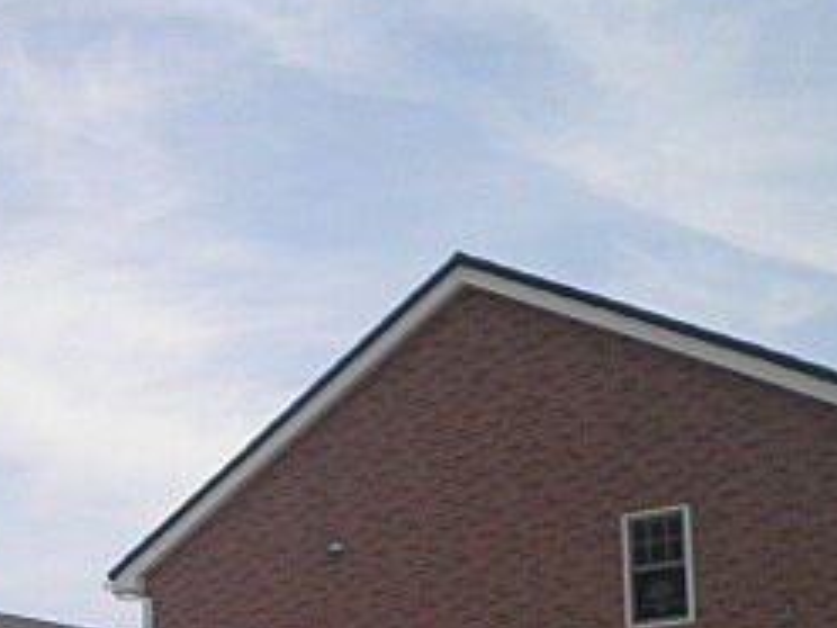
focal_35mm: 67
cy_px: 716
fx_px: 1620
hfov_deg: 28.3
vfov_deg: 20.7
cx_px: 165
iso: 64
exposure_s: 1/160
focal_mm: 4.7
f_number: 7.9
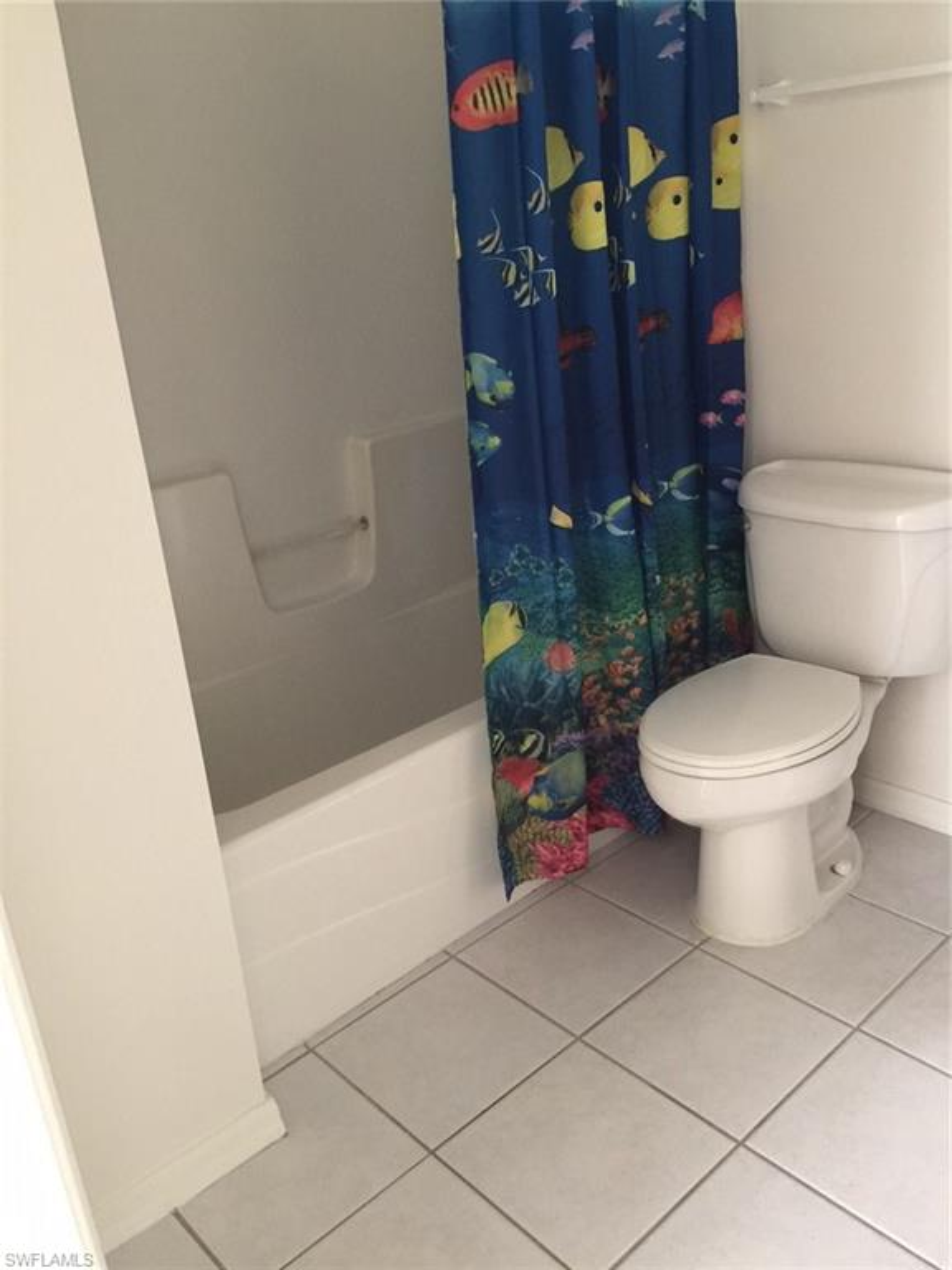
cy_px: 635
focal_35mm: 29
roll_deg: +6.3
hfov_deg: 48.2
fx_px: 1063
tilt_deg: -21.5
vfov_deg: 61.7
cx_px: 476
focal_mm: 4.15
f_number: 2.2
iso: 125
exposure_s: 1/10
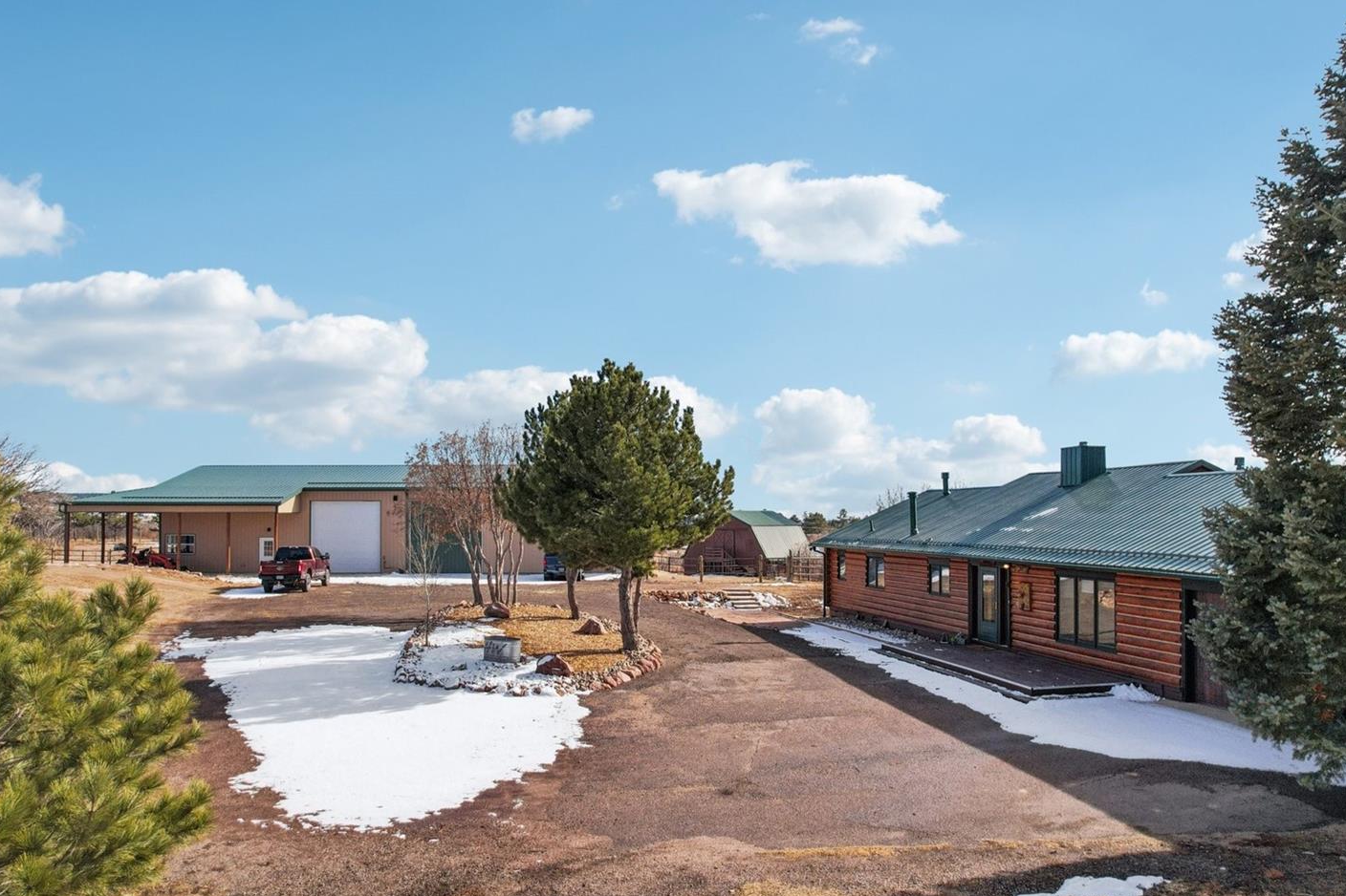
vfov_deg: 51.3
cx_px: 639
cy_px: 462
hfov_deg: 71.5
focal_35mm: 25
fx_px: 934
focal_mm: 8.4
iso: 160
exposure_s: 1/640
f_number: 2.8
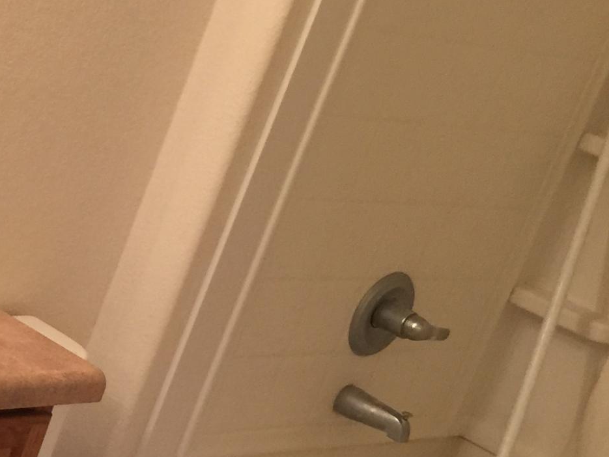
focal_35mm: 93
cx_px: -363
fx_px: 1637
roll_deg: -13.7
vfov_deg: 15.9
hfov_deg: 18.2
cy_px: 260
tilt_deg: -19.5
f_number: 2.2
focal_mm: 4.15
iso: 64
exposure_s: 1/15
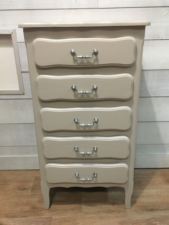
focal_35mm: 29
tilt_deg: -20.8
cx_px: 84
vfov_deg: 61.7
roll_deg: +1.4
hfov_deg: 48.2
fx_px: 189
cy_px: 112
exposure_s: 1/17
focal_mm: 4.15
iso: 200
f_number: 2.2
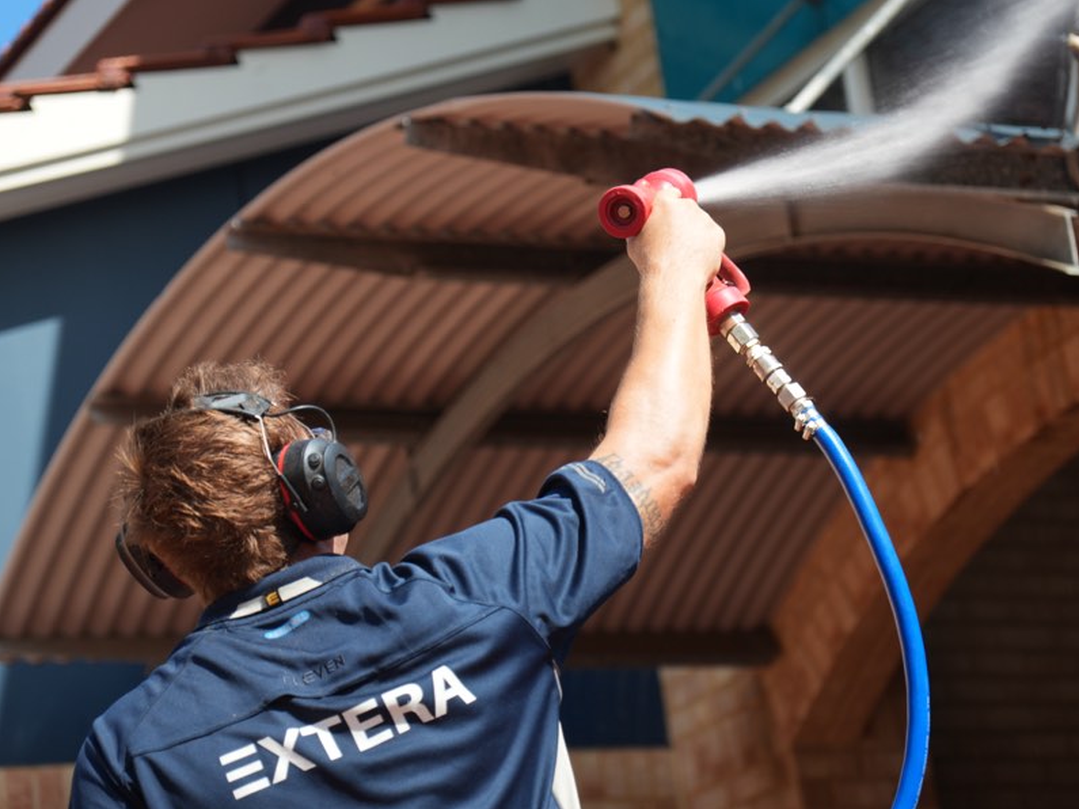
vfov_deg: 13.3
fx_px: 3459
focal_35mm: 111
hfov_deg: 17.7
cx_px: 566
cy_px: 404
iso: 100
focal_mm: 68
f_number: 2.8
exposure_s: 1/200
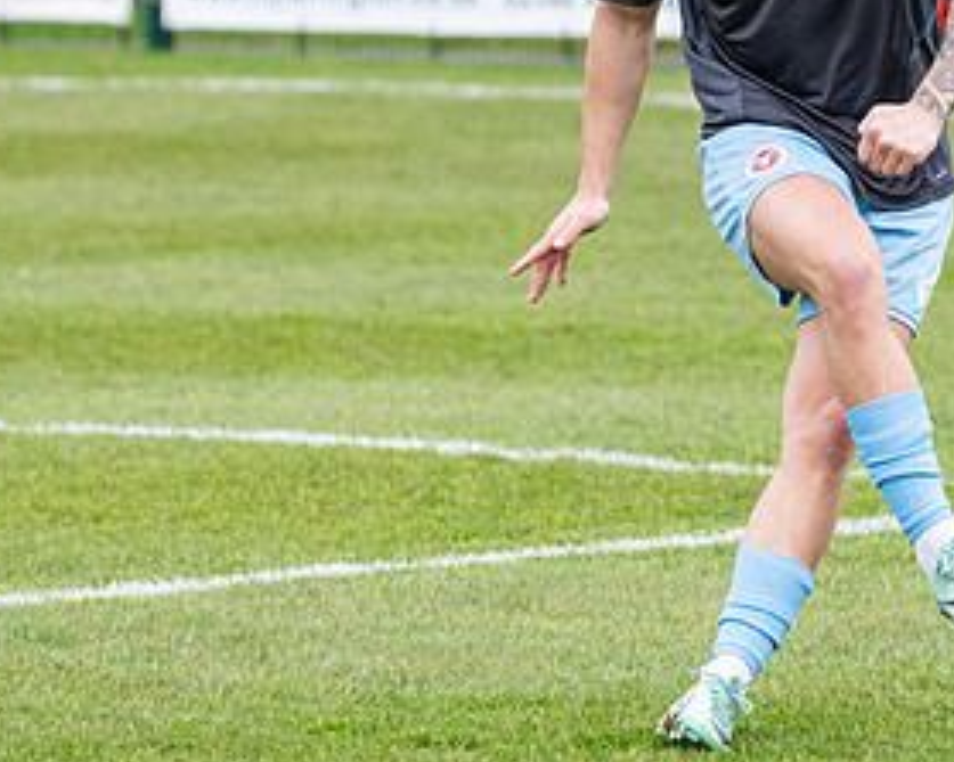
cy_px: 395
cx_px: 800
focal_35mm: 506
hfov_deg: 3.8
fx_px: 14282
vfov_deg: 3.1
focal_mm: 155
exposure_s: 1/1250
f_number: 4
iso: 800
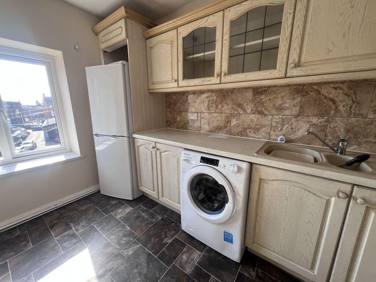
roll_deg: -0.9
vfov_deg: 89.9
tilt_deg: -12.5
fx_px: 141
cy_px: 141
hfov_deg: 106.2
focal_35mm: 13
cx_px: 188
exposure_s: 1/99
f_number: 1.8
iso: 40
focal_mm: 1.57
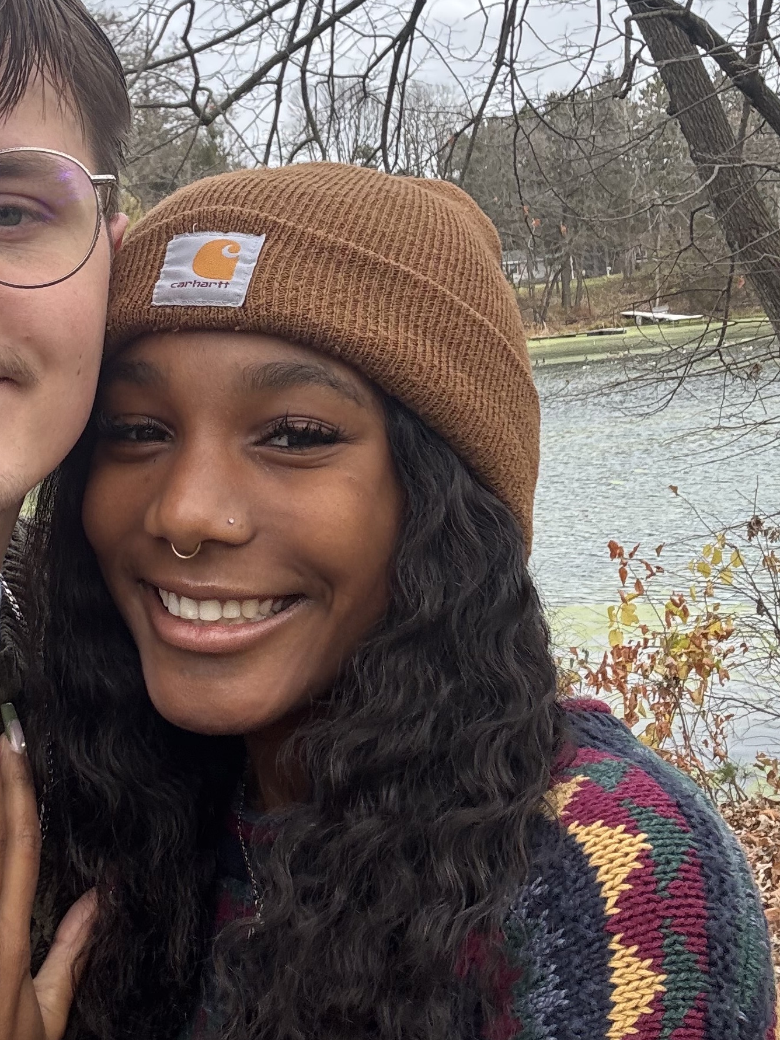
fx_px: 1563
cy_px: 358
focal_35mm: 52
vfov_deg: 36.5
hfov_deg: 27.5
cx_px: 168
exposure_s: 1/139
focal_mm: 2.69
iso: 32
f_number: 1.9
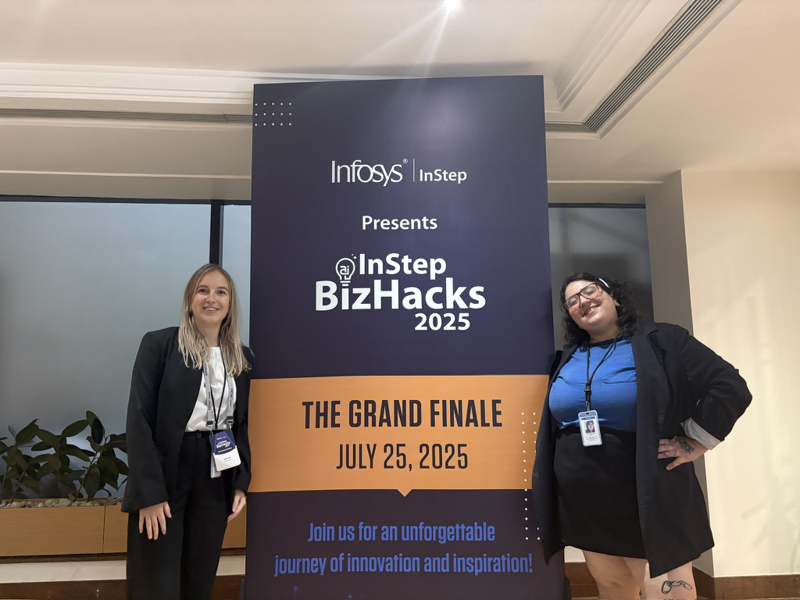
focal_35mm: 26
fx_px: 601
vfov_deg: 53.1
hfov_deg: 67.3
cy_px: 300
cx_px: 400
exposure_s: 1/50
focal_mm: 5.96
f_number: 1.6
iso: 400
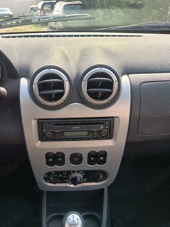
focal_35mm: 30
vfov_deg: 59.8
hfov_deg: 46.6
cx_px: 71
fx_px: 196
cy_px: 127
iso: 68
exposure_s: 1/101
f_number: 1.7
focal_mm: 5.27
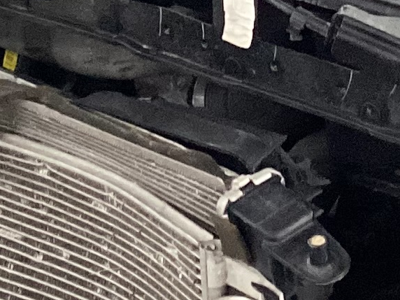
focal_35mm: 177
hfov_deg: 11.1
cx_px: 301
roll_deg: +2.5
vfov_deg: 8.4
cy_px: 22
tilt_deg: -30.6
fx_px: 2045
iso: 320
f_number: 2.4
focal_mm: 3.3
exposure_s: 1/40
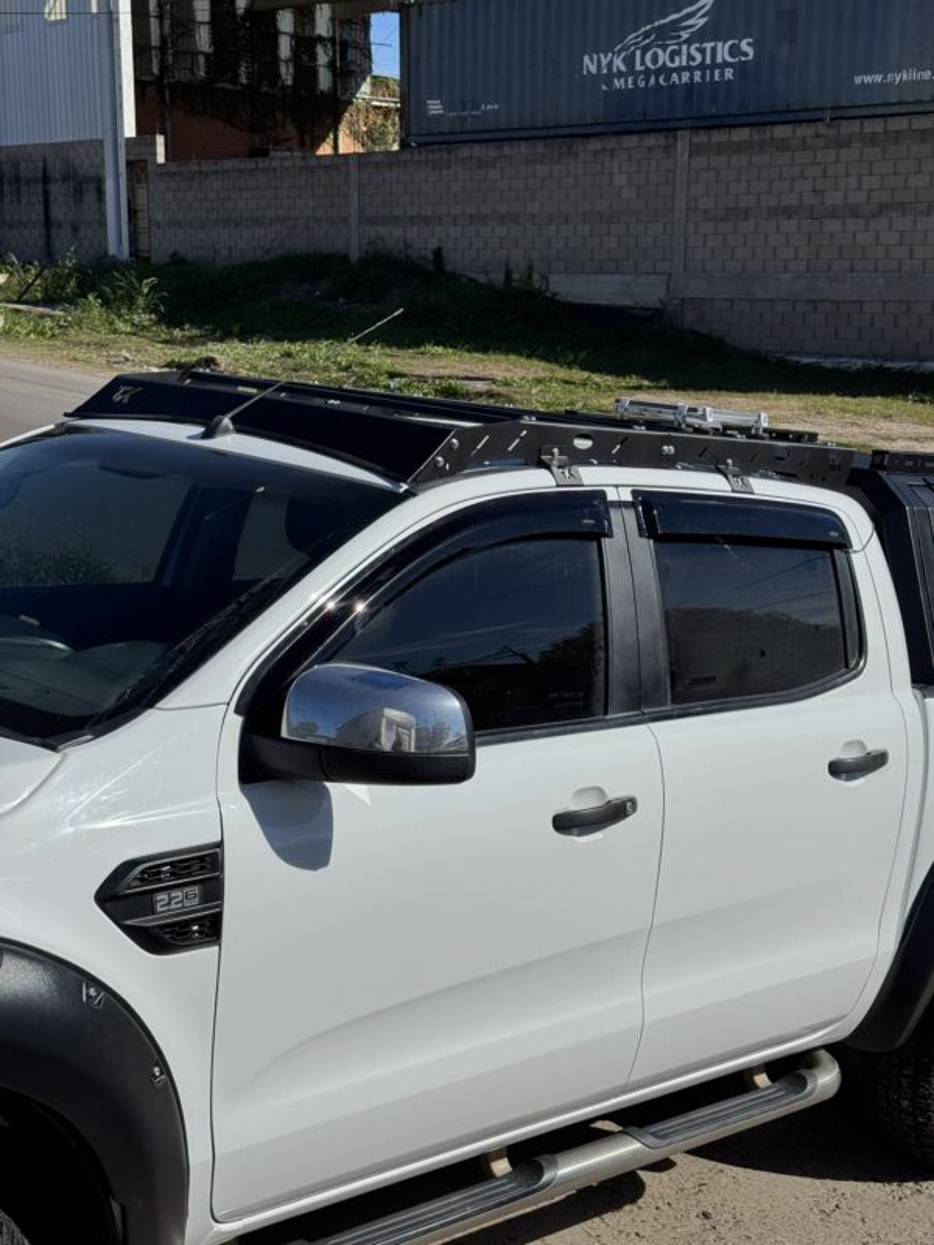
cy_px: 622
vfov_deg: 39.7
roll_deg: +0.0
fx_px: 1727
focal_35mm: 48
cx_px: 467
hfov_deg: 30.3
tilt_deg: -12.5
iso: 80
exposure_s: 1/10526
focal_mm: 6.76
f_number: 1.78
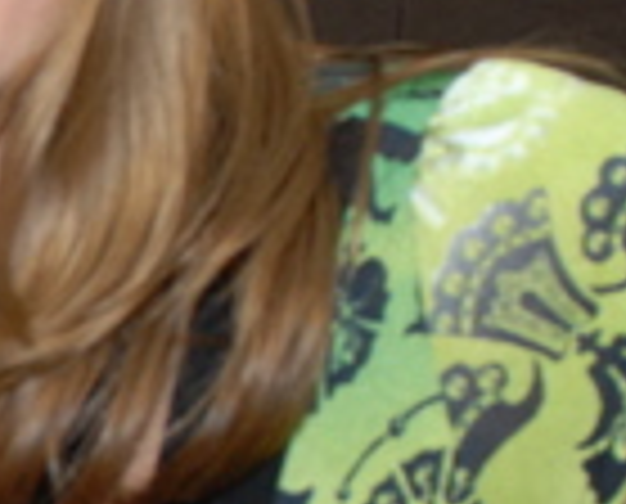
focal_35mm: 194
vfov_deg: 8.0
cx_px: -856
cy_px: 452
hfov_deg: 9.0
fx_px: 3604
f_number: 4.5
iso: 400
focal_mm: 24
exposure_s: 1/20
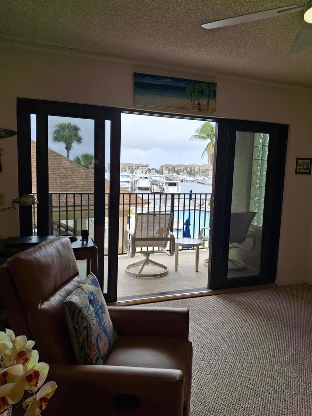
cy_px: 208
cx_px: 156
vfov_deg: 69.4
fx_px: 300
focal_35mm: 25
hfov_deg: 54.9
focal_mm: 4.69
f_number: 1.8
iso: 25
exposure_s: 1/272
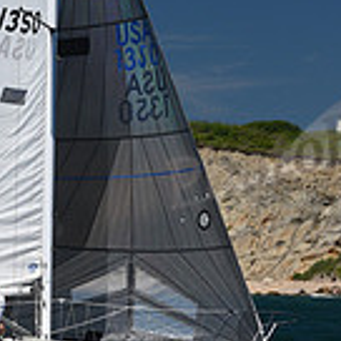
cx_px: 36
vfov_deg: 6.4
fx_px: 3031
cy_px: 50
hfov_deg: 6.4
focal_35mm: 272
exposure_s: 1/800
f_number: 7.1
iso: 250
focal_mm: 75
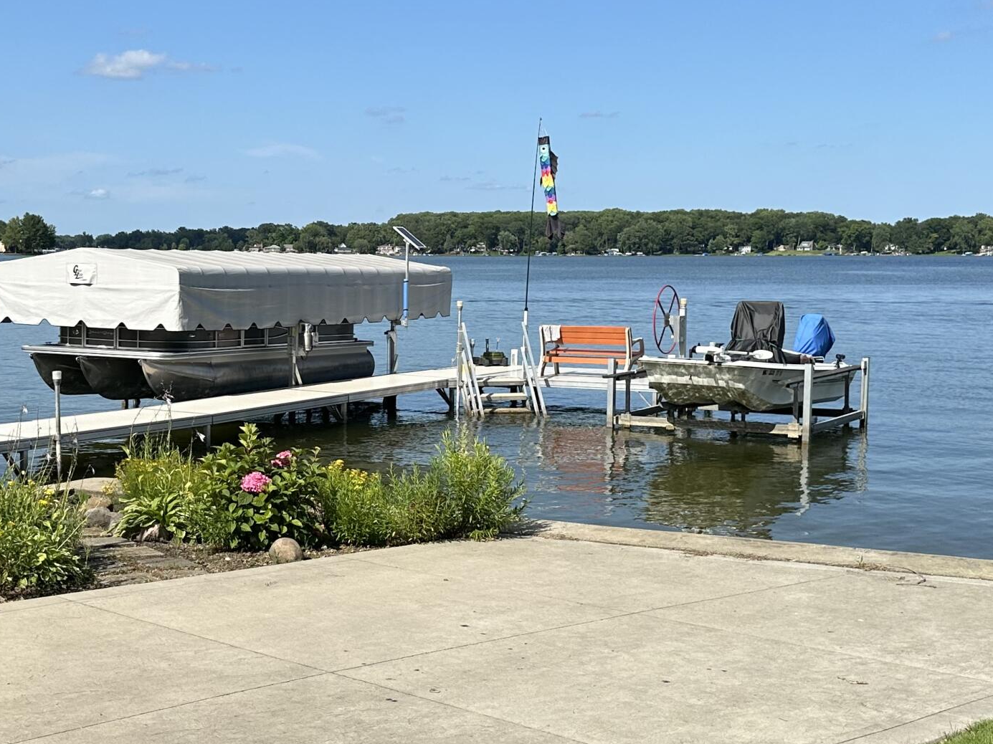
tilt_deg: -6.6
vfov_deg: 28.0
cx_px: 356
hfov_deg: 36.6
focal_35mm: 52
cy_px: 414
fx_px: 1491
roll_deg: -0.4
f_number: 1.78
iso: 80
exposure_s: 1/5525
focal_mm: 6.86
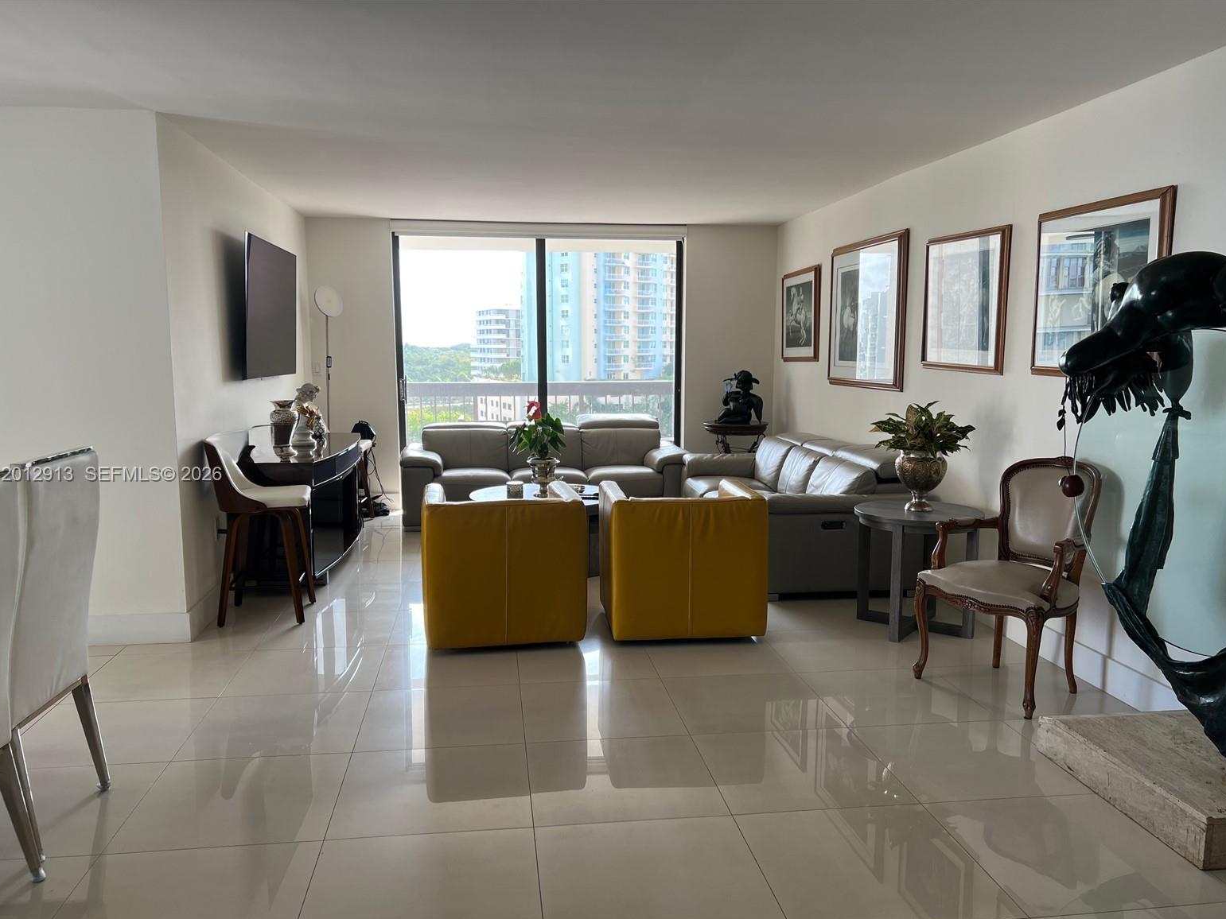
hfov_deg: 65.3
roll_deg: +0.7
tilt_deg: -7.8
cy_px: 475
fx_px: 956
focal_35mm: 27
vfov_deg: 51.4
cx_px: 611
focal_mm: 5.7
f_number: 1.5
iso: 40
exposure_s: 1/219
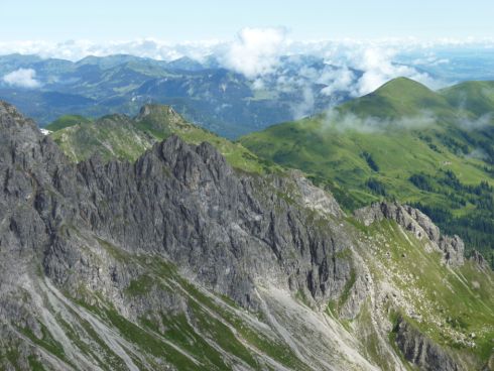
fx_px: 871
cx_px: 247
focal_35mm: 61
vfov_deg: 24.0
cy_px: 186
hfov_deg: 31.7
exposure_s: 1/250
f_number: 4.7
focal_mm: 11
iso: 80
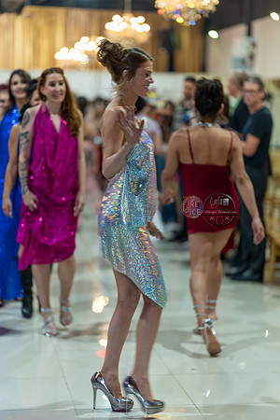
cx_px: 140
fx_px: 992
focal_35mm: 85
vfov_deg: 23.9
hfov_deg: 16.1
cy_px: 210
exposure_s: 1/160
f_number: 1.4
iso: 160
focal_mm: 85
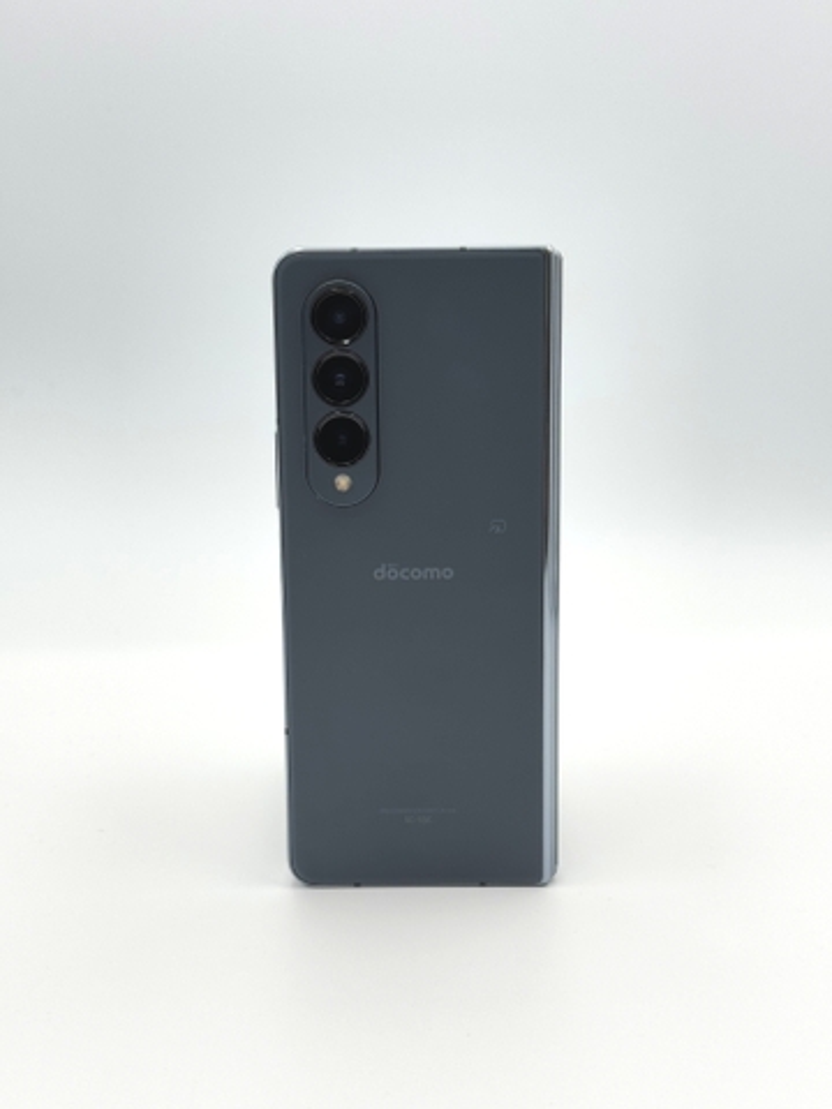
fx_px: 1538
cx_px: 416
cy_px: 554
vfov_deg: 39.7
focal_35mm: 48
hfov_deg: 30.3
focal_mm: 6.76
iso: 64
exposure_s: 1/278
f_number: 1.78
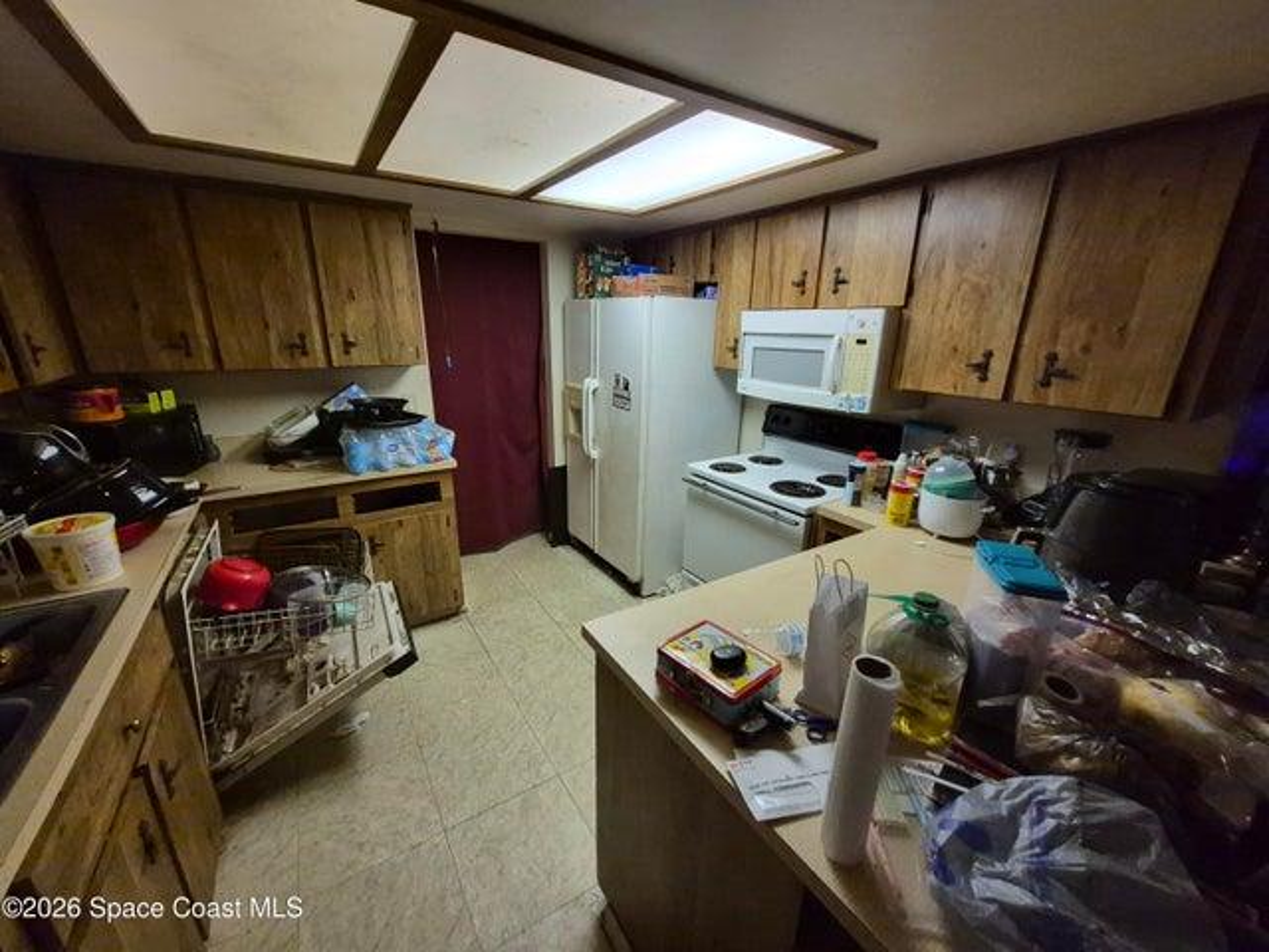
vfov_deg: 89.9
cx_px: 634
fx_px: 477
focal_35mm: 13
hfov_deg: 106.2
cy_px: 476
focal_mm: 1.74
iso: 1000
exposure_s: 1/60
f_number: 2.2
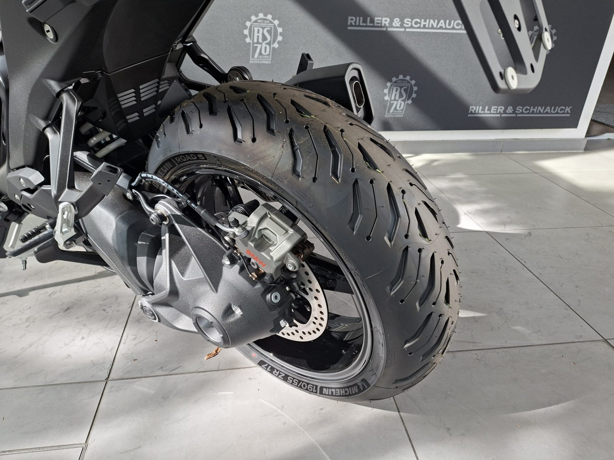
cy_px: 230
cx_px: 307
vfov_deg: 58.9
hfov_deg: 73.9
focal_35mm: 23
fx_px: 408
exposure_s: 1/120
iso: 80
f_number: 1.8
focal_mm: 5.54
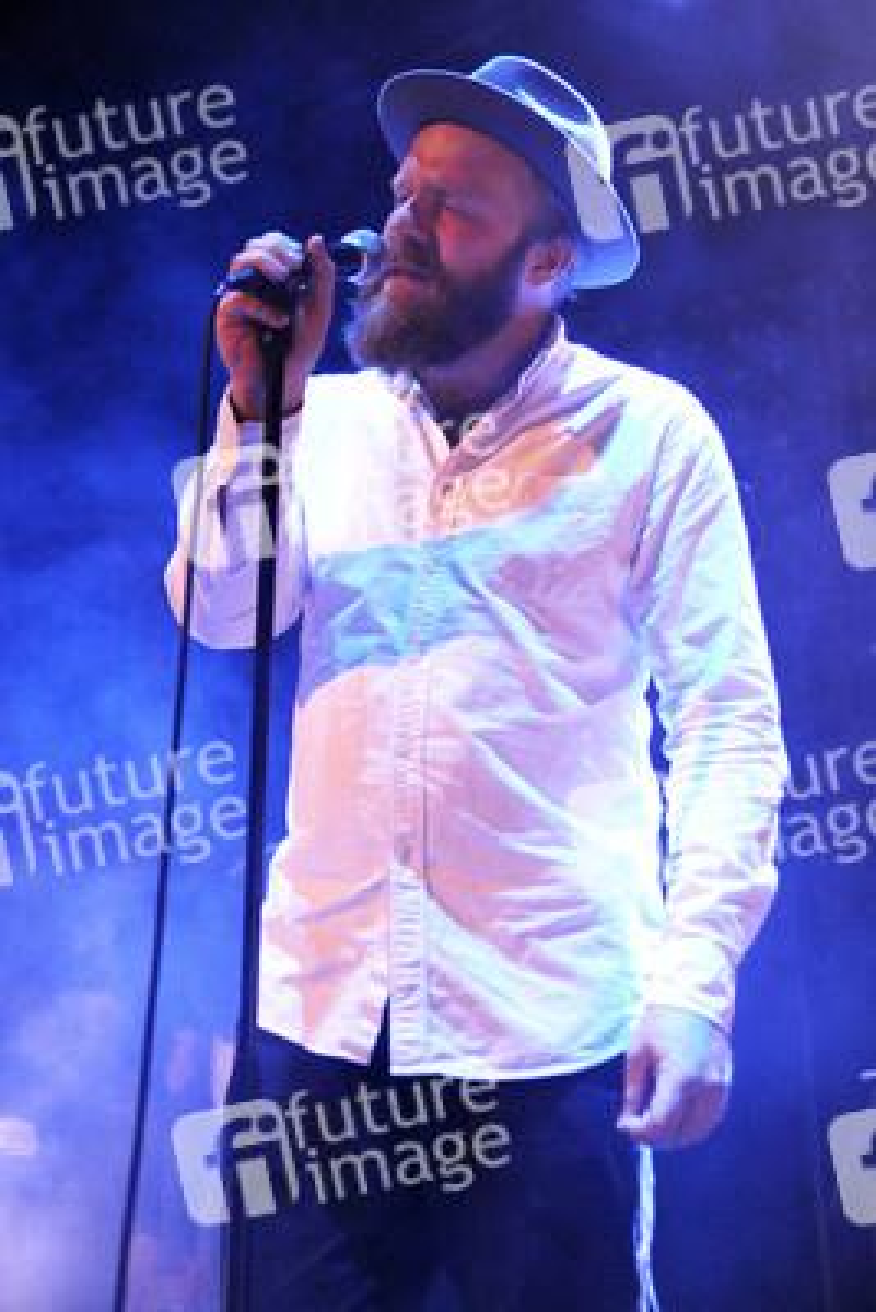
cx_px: 438
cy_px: 656
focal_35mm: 40
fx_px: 1459
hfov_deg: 33.4
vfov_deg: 48.4
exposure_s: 1/100
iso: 3200
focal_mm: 40
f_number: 2.8
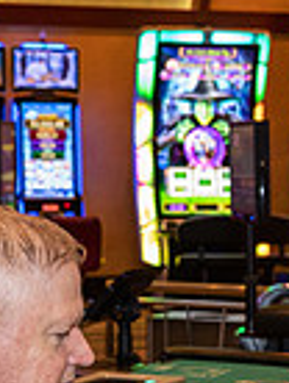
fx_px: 1654
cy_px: 505
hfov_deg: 10.0
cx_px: 245
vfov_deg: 12.8
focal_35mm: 149
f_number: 5
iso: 2200
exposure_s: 1/60
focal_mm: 37
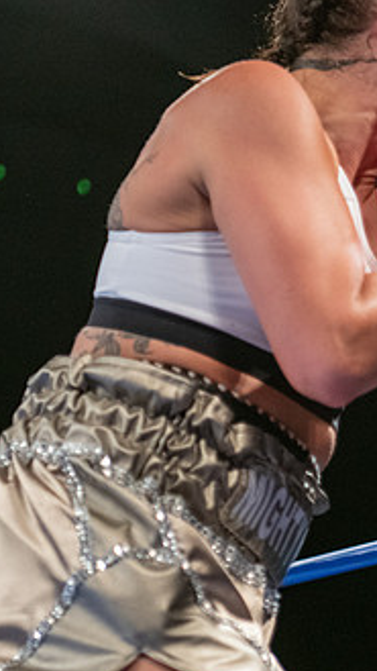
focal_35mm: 128
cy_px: 452
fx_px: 2275
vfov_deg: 16.7
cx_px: 422
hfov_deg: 9.4
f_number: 2.8
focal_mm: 58
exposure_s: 1/1250
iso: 1600
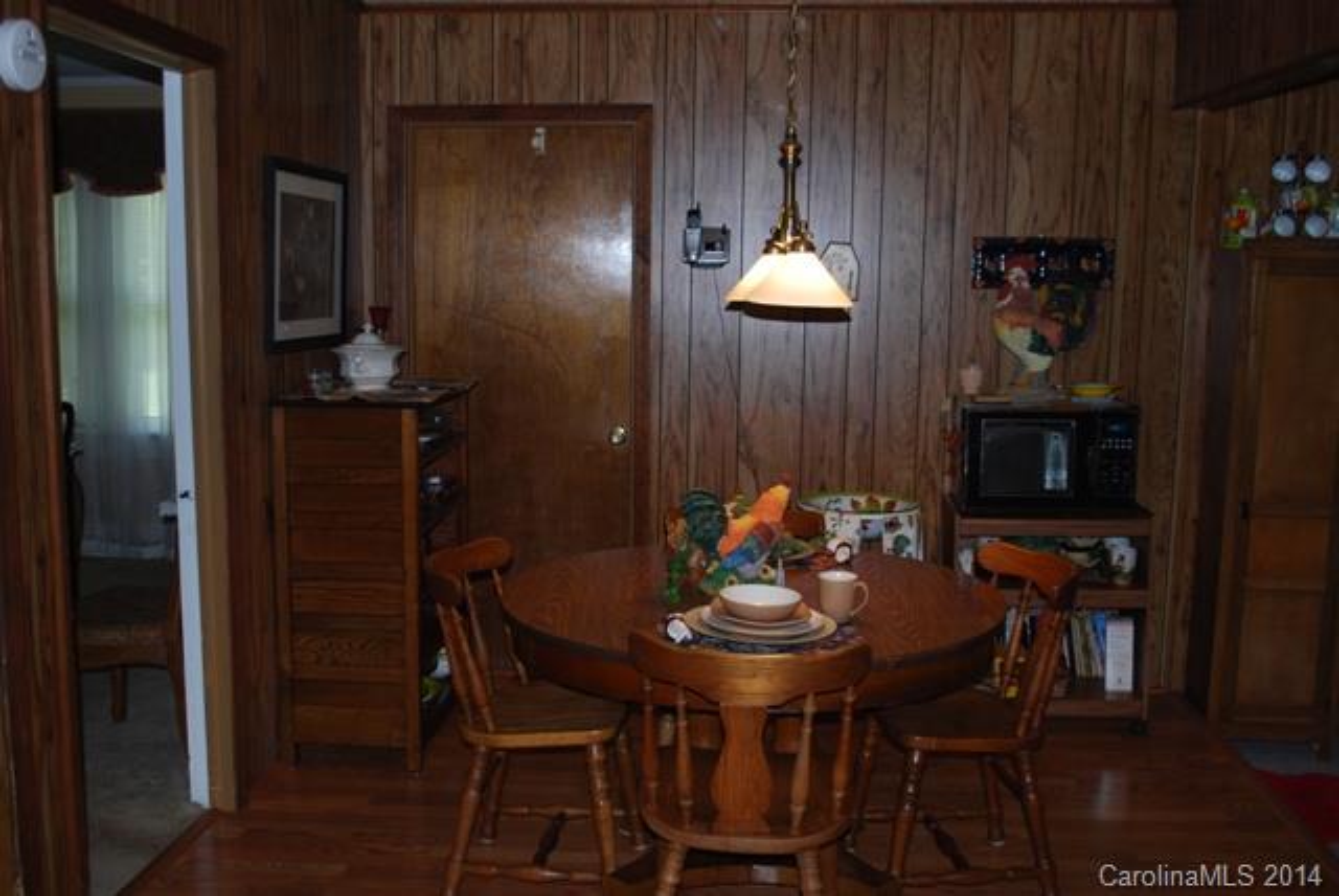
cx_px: 670
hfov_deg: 53.1
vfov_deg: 36.9
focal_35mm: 36
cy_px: 448
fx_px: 1340
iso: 200
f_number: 4.2
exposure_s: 1/60
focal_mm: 24
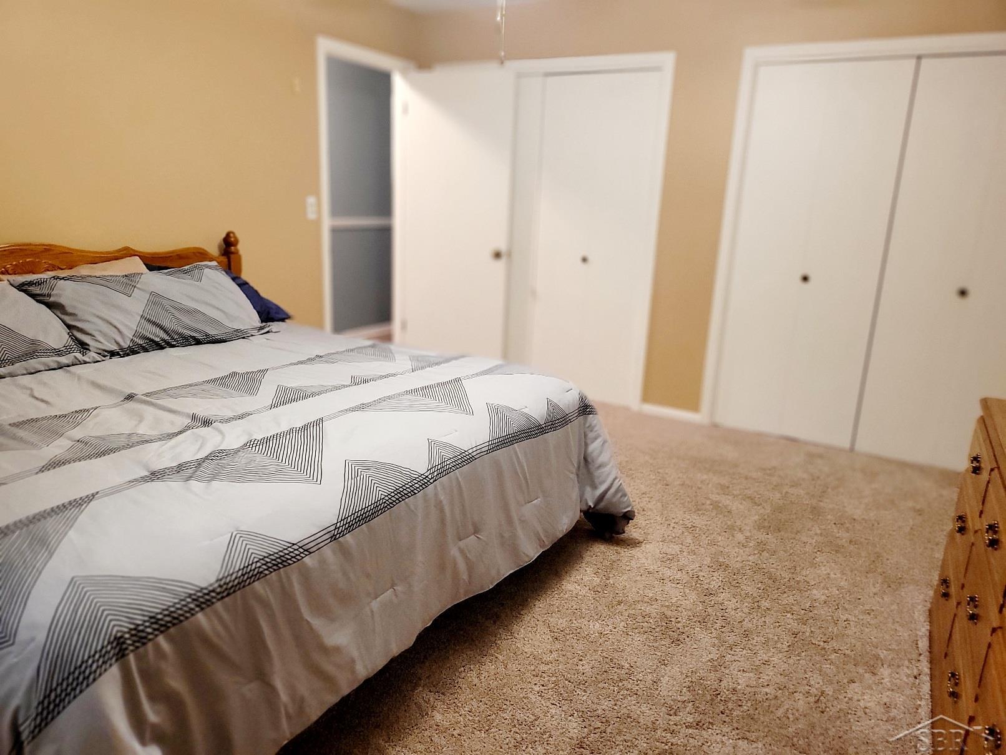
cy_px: 378
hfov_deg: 67.3
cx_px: 503
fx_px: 756
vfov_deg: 53.1
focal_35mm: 26
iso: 500
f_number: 1.8
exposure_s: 1/30
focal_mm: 5
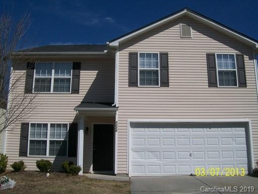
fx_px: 268
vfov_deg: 39.7
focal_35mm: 36
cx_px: 129
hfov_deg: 51.4
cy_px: 97
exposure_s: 1/1401
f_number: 4.8
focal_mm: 6
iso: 80
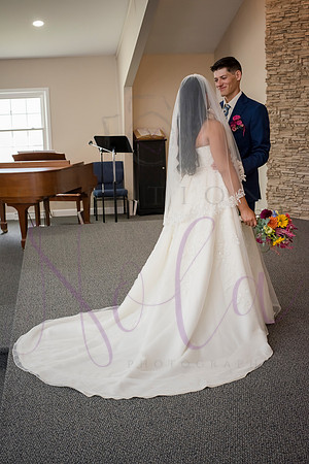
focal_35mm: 50
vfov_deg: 39.6
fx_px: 644
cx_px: 154
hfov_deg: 27.0
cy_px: 232
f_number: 7.1
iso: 800
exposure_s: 1/60
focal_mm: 50
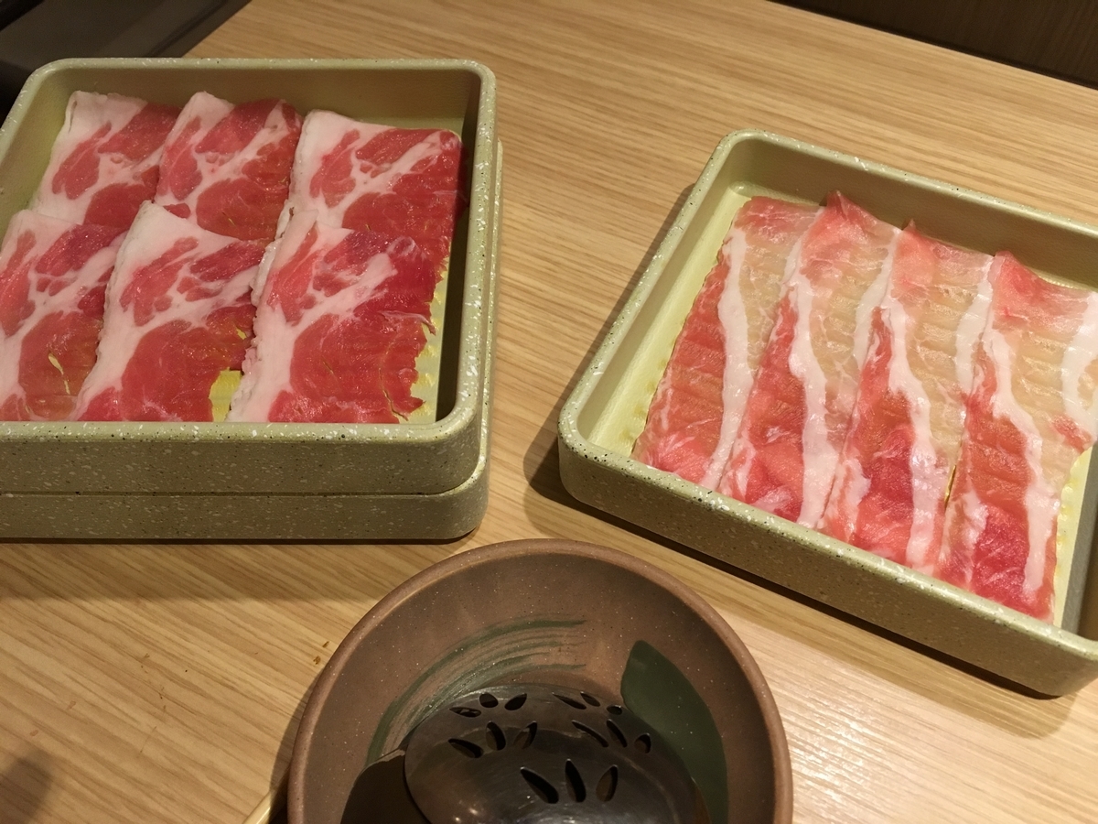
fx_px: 920
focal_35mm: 29
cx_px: 549
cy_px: 412
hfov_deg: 61.7
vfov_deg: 48.2
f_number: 2.2
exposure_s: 1/30
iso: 125
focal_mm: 4.15
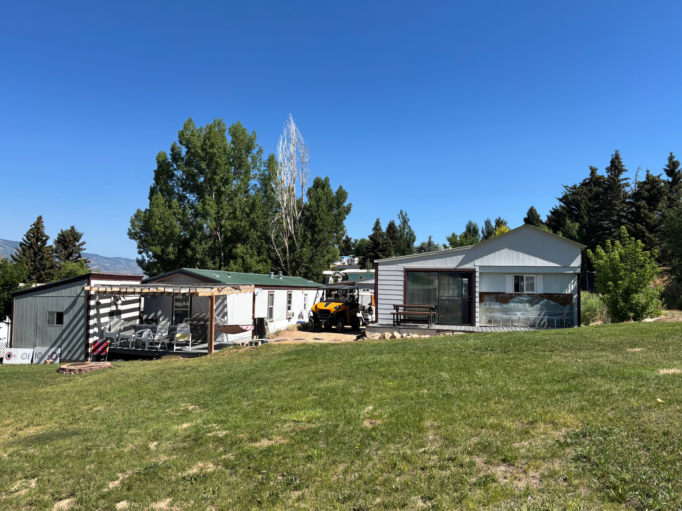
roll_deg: -1.4
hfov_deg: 65.3
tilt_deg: +3.5
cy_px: 249
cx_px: 329
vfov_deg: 51.3
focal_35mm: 27
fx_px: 532
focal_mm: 5.96
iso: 50
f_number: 1.6
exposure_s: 1/2857
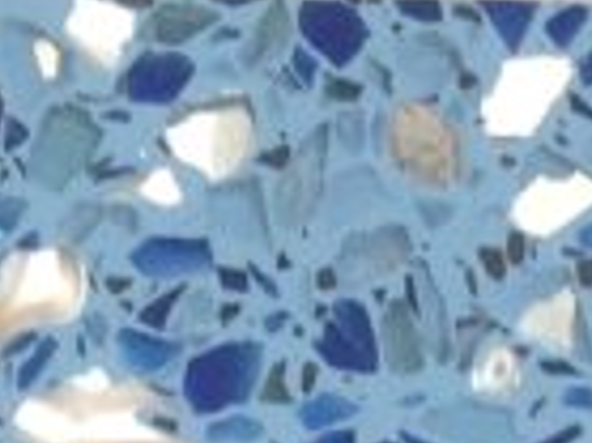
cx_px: 473
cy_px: 1378
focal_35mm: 257
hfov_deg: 7.7
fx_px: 4391
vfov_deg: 5.4
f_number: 2.4
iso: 80
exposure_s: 1/60
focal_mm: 4.28
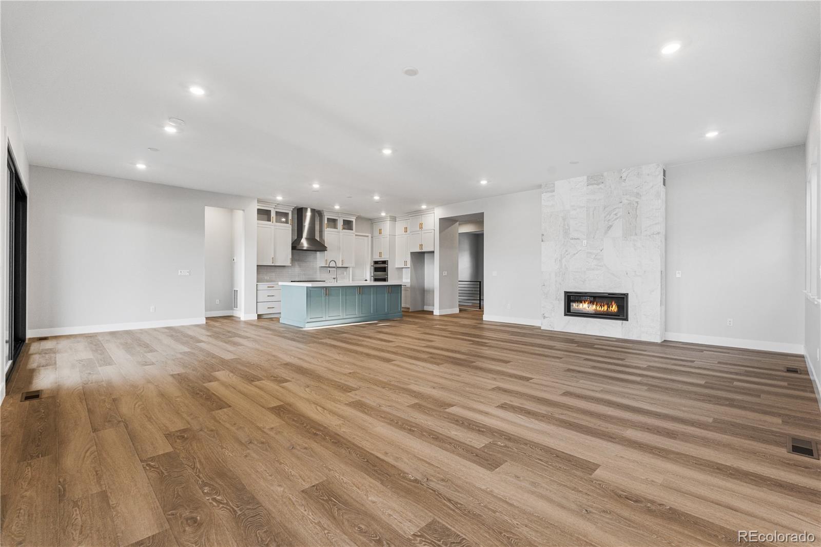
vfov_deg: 73.7
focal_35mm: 16
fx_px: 365
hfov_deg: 96.7
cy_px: 274
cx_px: 410
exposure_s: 1/25
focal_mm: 16
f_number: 8
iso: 500
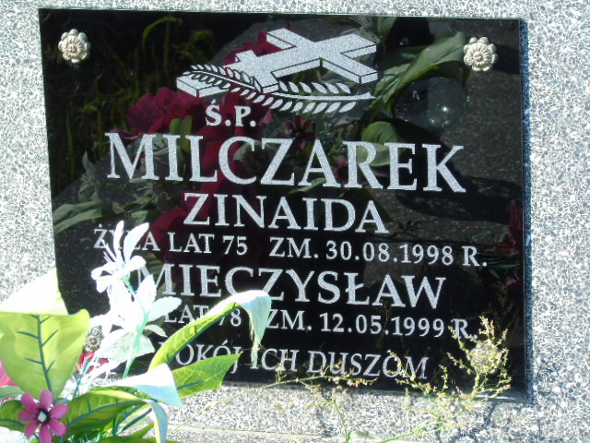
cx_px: 295
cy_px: 222
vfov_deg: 9.2
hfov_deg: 12.2
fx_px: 2761
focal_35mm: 162
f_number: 4.9
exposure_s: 1/125
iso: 100
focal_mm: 29
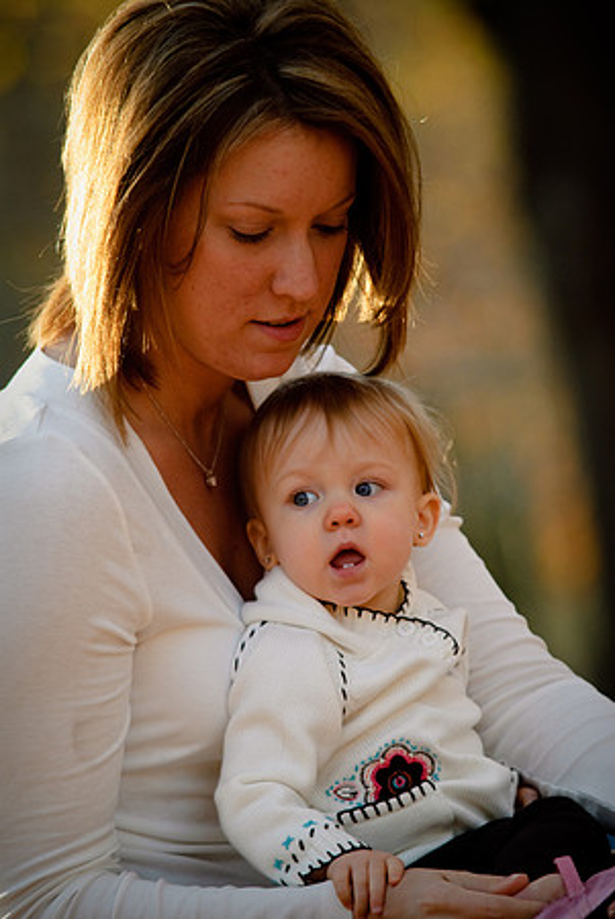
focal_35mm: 240
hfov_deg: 5.7
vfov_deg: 8.6
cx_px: 308
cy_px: 460
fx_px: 6135
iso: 200
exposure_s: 1/320
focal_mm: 160
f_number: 3.5
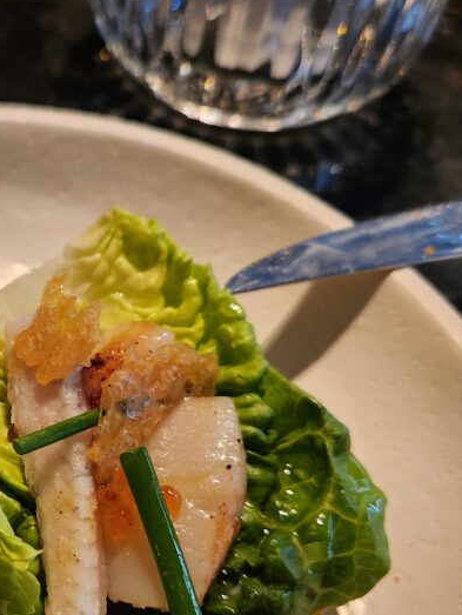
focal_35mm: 45
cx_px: 26
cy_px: 407
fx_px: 800
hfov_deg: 30.5
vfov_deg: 41.5
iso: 400
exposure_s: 1/100
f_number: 1.8
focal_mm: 5.4
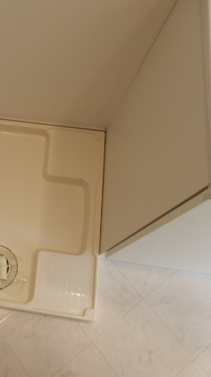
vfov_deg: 55.3
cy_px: 191
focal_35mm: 36
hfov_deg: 29.9
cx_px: -14
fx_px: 359
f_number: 3
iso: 80
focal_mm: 4.2
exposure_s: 1/50
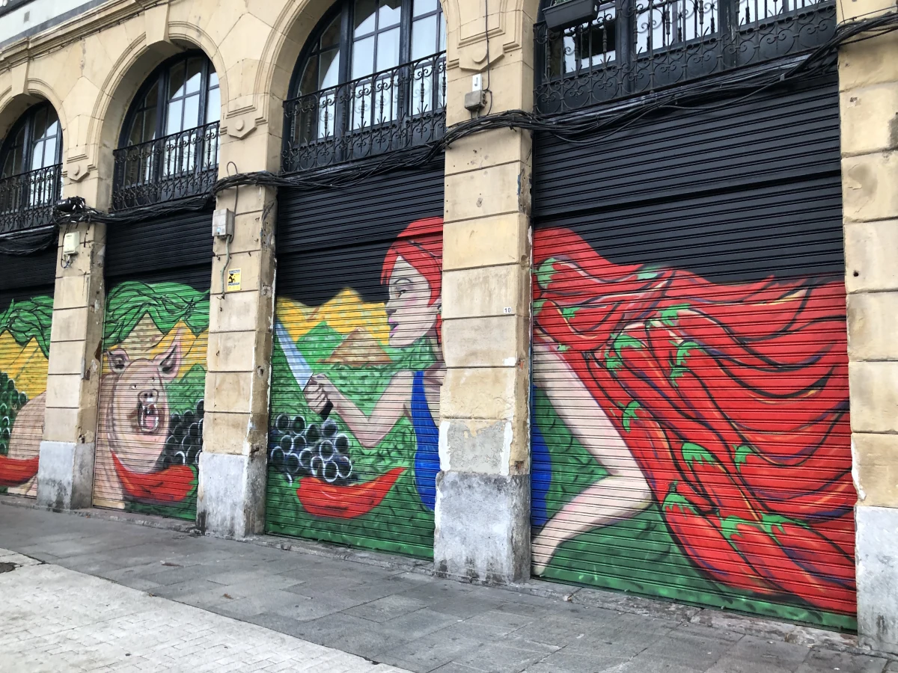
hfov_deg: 63.4
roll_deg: -0.4
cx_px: 449
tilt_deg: +8.2
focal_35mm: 28
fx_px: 726
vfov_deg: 49.7
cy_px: 336
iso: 40
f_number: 1.8
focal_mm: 4
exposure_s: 1/16
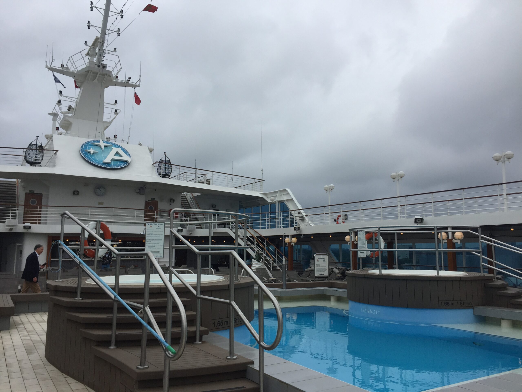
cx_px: 261
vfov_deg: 48.2
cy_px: 196
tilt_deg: +6.4
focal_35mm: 29
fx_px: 437
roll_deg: -0.7
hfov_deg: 61.7
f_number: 2.2
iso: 32
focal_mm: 4.15
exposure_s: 1/1647
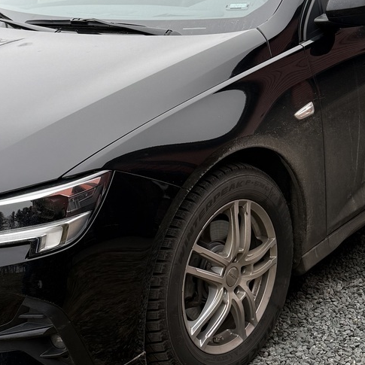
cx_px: 212
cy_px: 193
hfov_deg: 24.6
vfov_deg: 24.7
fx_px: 835
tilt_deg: -20.5
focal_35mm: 70
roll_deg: +3.0
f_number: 1.78
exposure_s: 1/353
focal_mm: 6.76
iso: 100
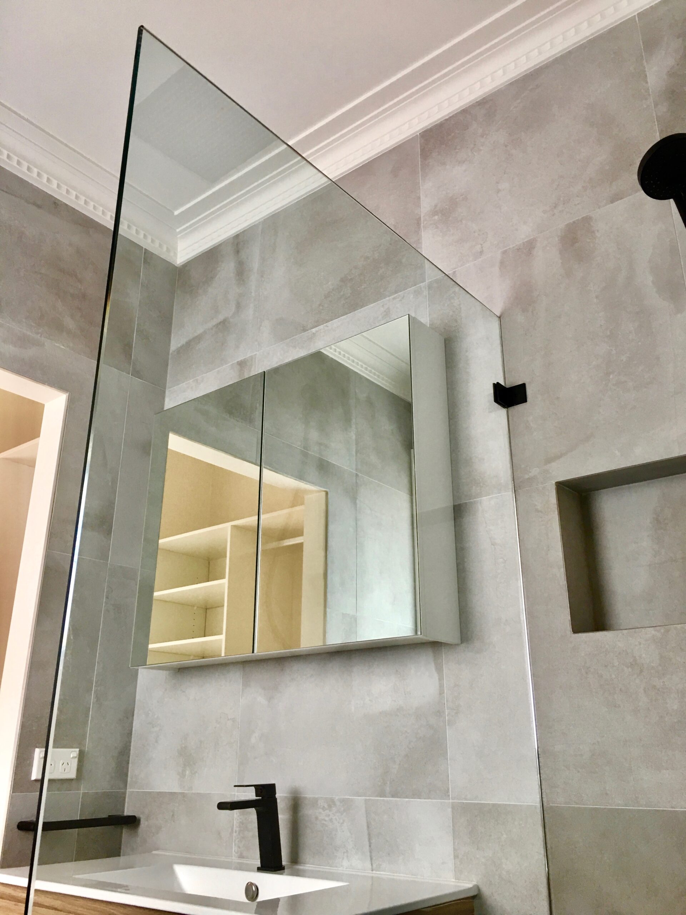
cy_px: 458
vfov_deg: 61.7
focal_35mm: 29
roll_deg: +0.3
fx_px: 766
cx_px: 343
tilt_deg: +21.1
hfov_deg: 48.2
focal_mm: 4.15
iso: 40
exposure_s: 1/17
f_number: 2.2
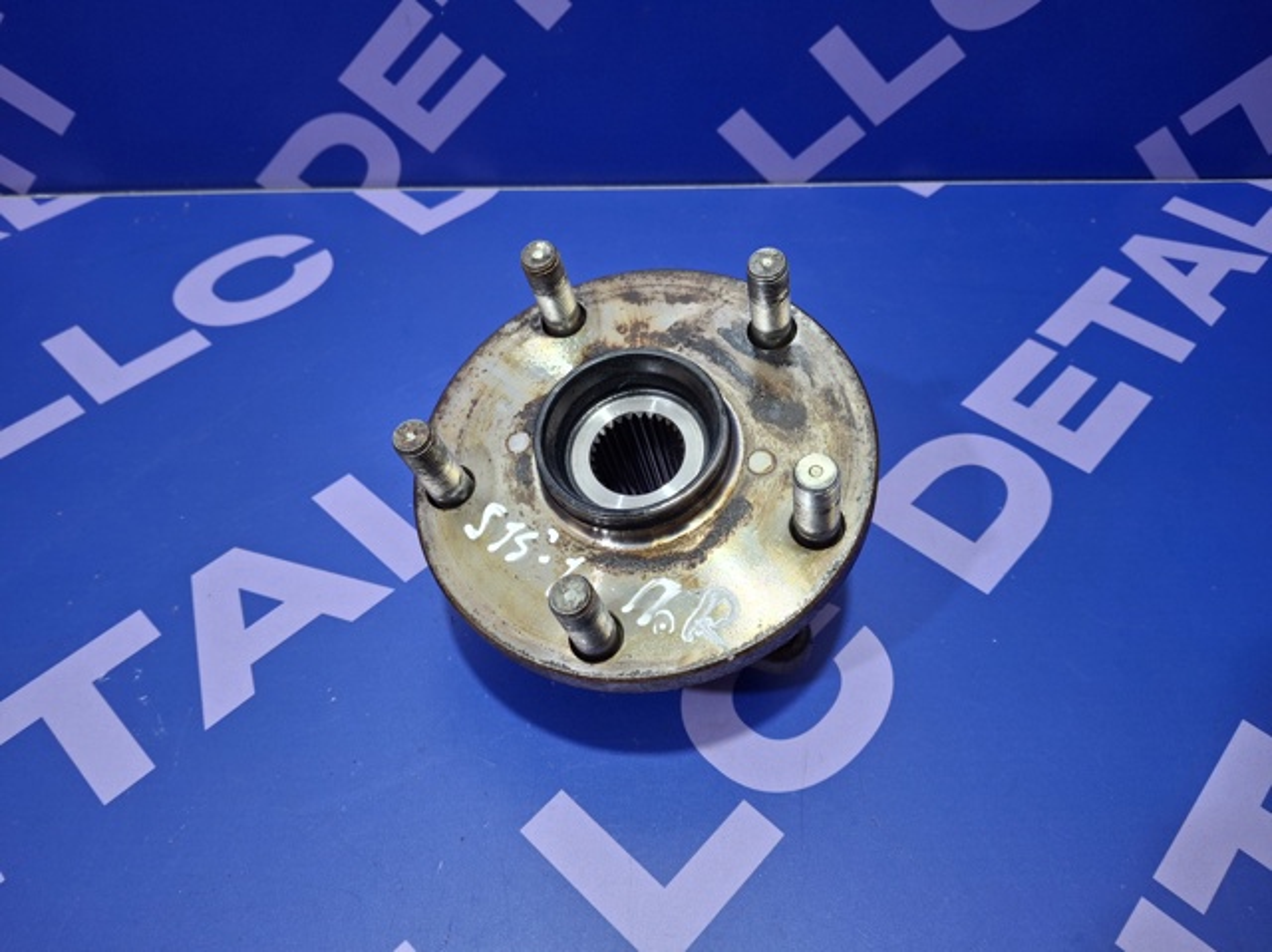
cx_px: 636
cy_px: 476
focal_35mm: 25
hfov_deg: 69.4
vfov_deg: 54.8
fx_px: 918
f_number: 1.8
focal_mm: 4.69
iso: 200
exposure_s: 1/50
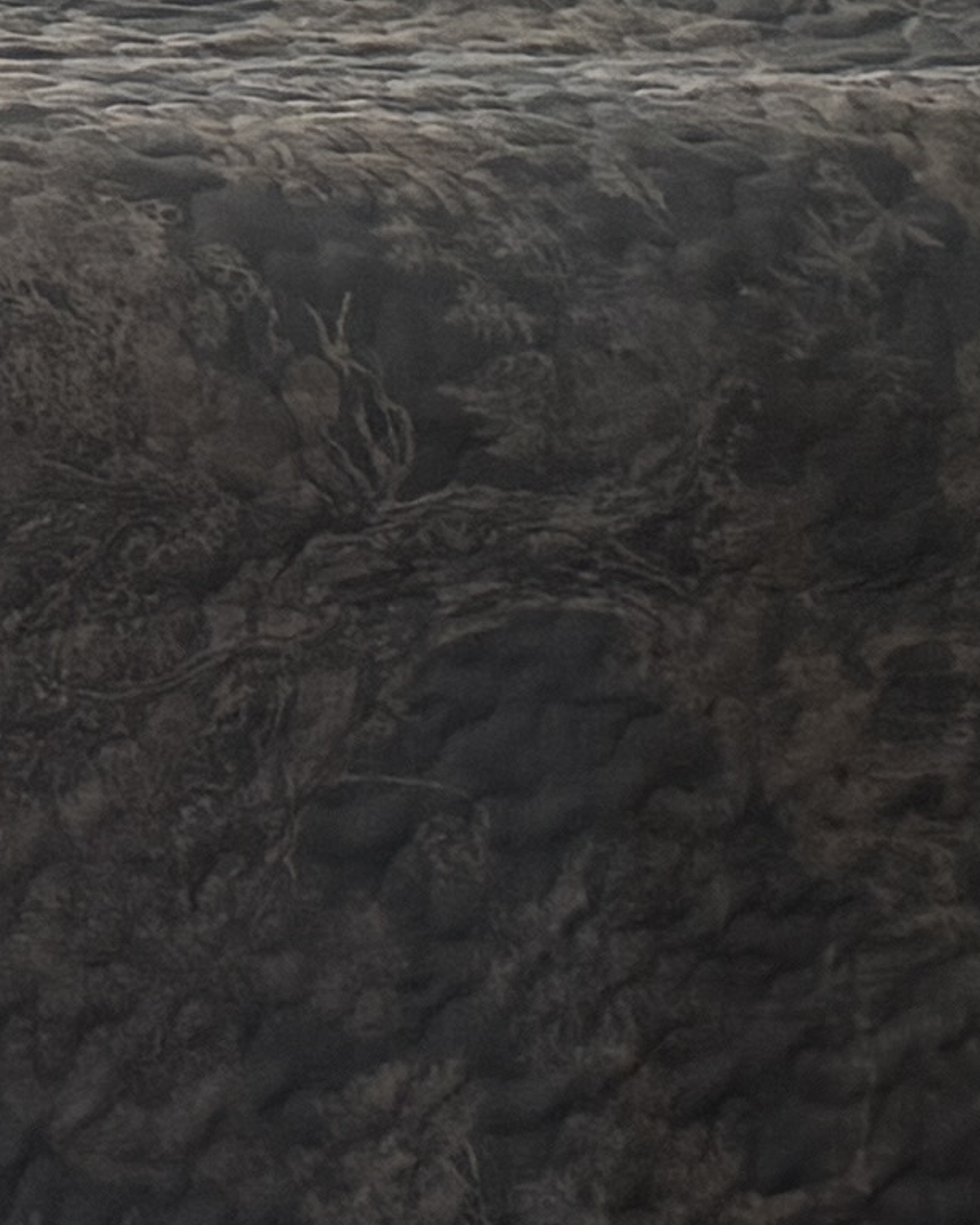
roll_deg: -3.3
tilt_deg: -4.2
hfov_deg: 8.0
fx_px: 6310
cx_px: -1609
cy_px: -1180
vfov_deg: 10.3
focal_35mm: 174
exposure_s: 1/85
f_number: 1.78
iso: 200
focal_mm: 6.76
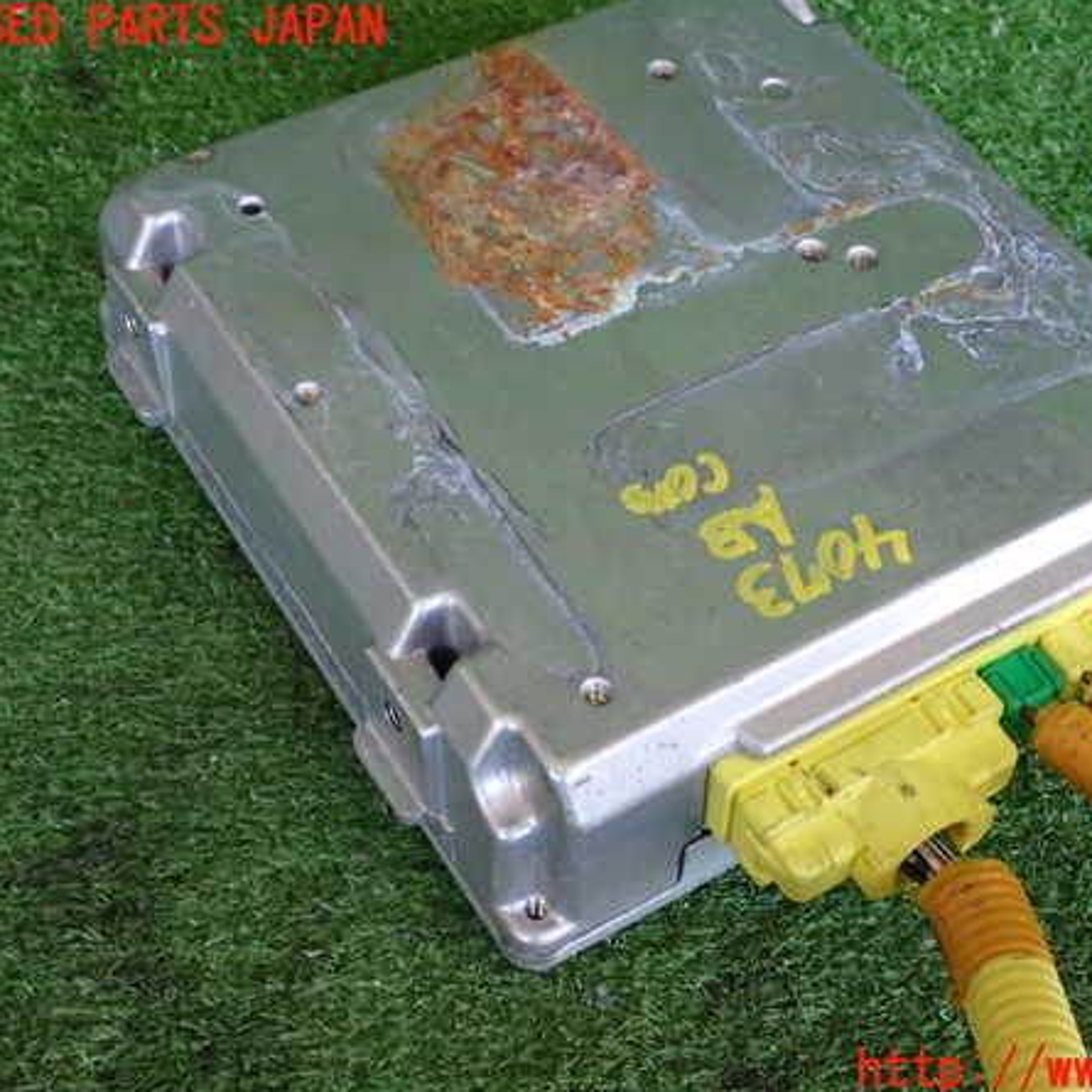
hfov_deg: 30.4
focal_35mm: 56
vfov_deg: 30.6
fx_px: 1999
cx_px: 675
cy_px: 550
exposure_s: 1/50
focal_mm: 8.4
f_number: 3.1
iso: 250
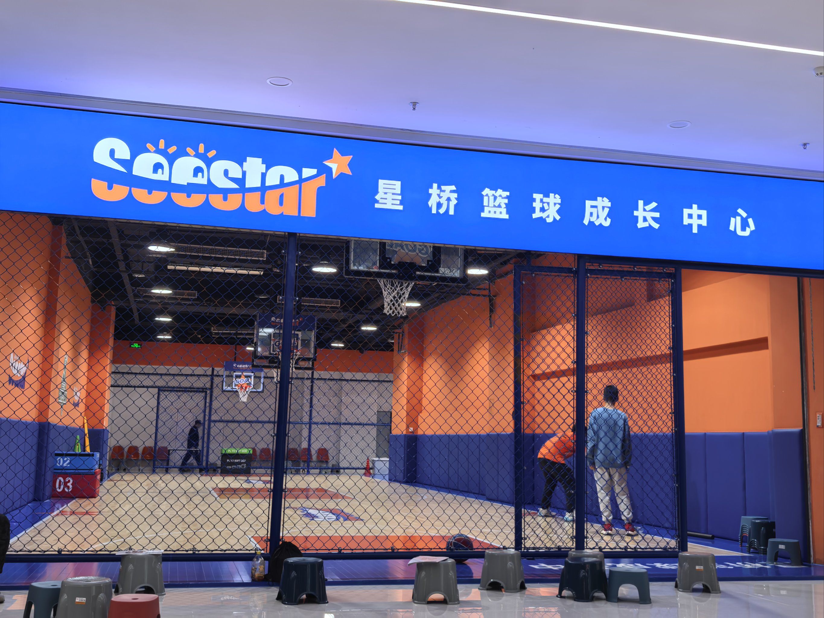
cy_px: 309
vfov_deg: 36.0
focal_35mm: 40
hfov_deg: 46.8
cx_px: 412
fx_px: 952
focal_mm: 6.98
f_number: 1.4
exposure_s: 1/100
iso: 64
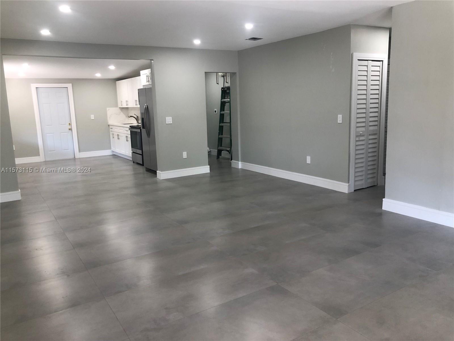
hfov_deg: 63.4
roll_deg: +1.0
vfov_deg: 49.7
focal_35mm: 28
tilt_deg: -9.6
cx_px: 227
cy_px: 170
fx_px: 367
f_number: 1.8
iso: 32
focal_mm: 4
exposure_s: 1/30
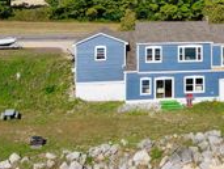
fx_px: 454
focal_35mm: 70
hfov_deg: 27.1
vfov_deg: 20.1
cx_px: 185
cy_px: -16
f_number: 1.8
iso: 200
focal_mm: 8.67
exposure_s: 1/8000
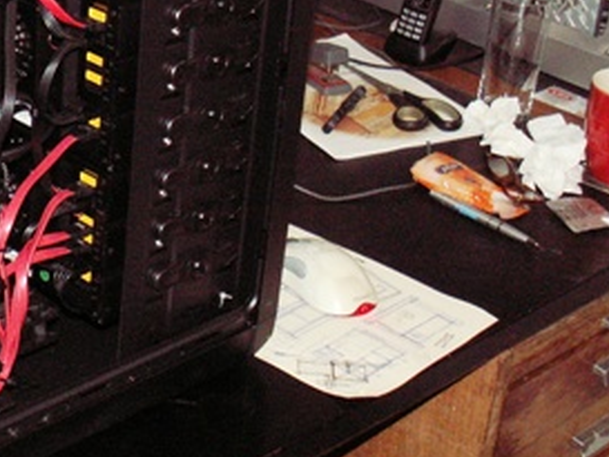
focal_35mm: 82
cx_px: -7
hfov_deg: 22.8
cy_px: 187
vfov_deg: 18.0
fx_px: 1443
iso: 160
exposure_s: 1/40
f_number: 2.8
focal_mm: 5.86
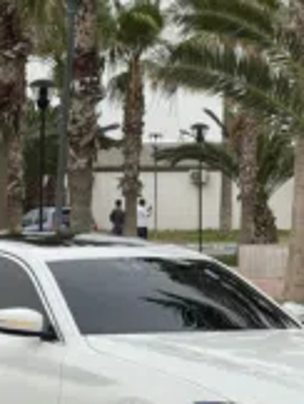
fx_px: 1845
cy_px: 137
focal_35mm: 158
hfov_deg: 9.4
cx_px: 142
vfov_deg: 12.5
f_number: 2.2
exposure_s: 1/211
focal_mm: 7.5
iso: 20
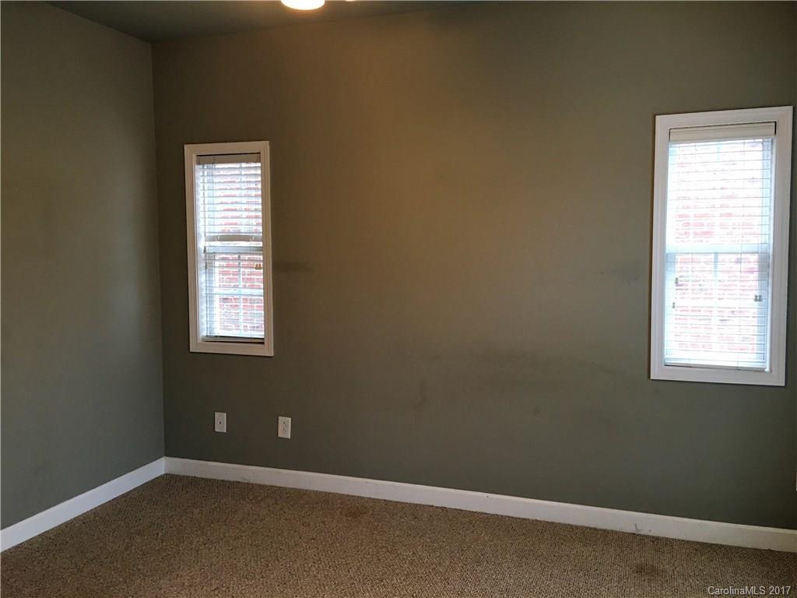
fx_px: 668
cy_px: 299
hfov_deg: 61.7
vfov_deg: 48.2
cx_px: 398
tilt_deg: -3.2
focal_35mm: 29
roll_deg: +1.8
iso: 50
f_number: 2.2
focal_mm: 4.15
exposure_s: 1/15
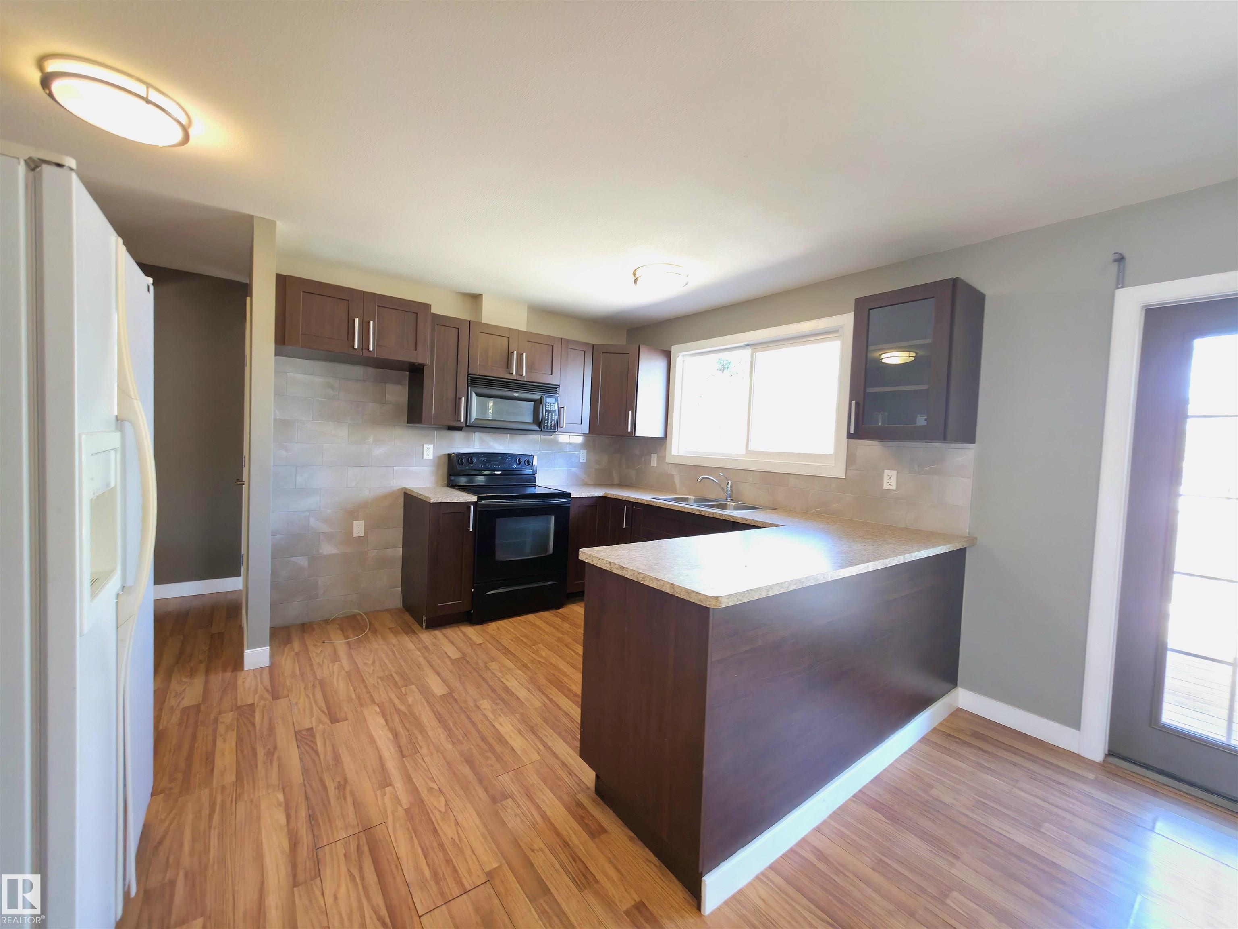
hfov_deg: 106.2
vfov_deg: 89.9
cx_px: 619
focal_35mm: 13
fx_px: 465
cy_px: 464
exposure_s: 1/20
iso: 125
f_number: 1.9
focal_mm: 2.2
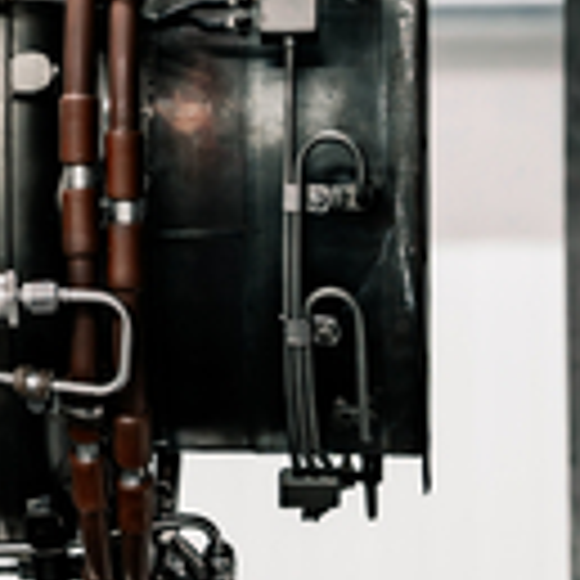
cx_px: -126
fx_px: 5895
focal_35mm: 311
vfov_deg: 5.6
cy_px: -9
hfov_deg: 5.6
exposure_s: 1/160
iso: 2000
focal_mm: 98
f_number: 4
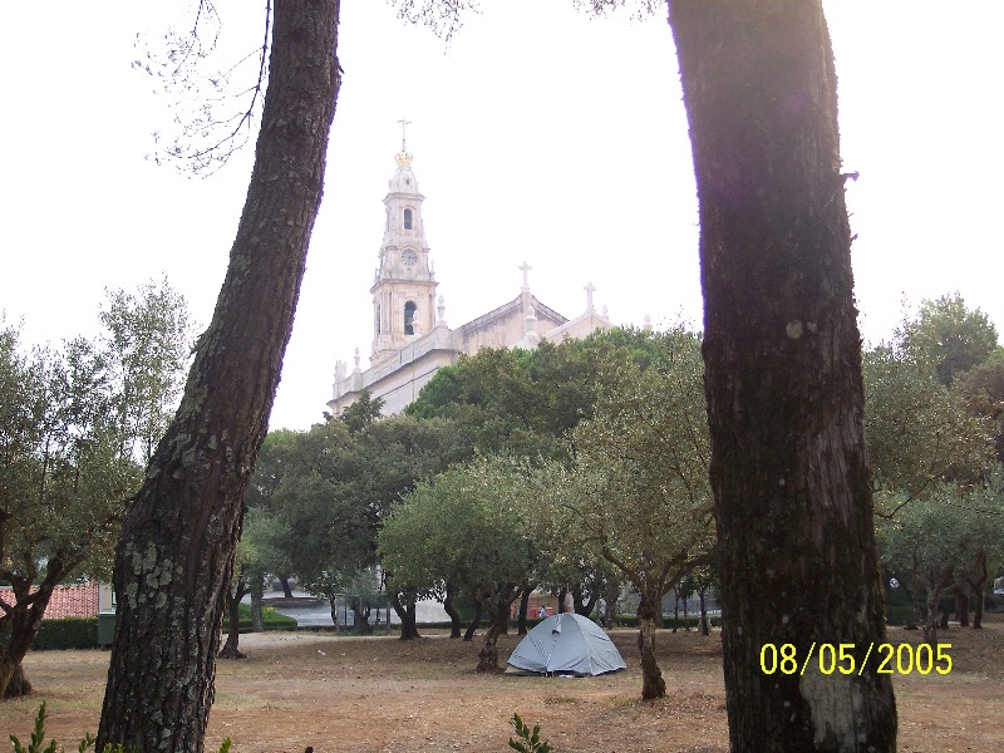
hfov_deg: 49.0
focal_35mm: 38
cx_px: 502
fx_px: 1102
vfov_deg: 37.7
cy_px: 376
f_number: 2.8
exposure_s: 1/350
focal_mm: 8
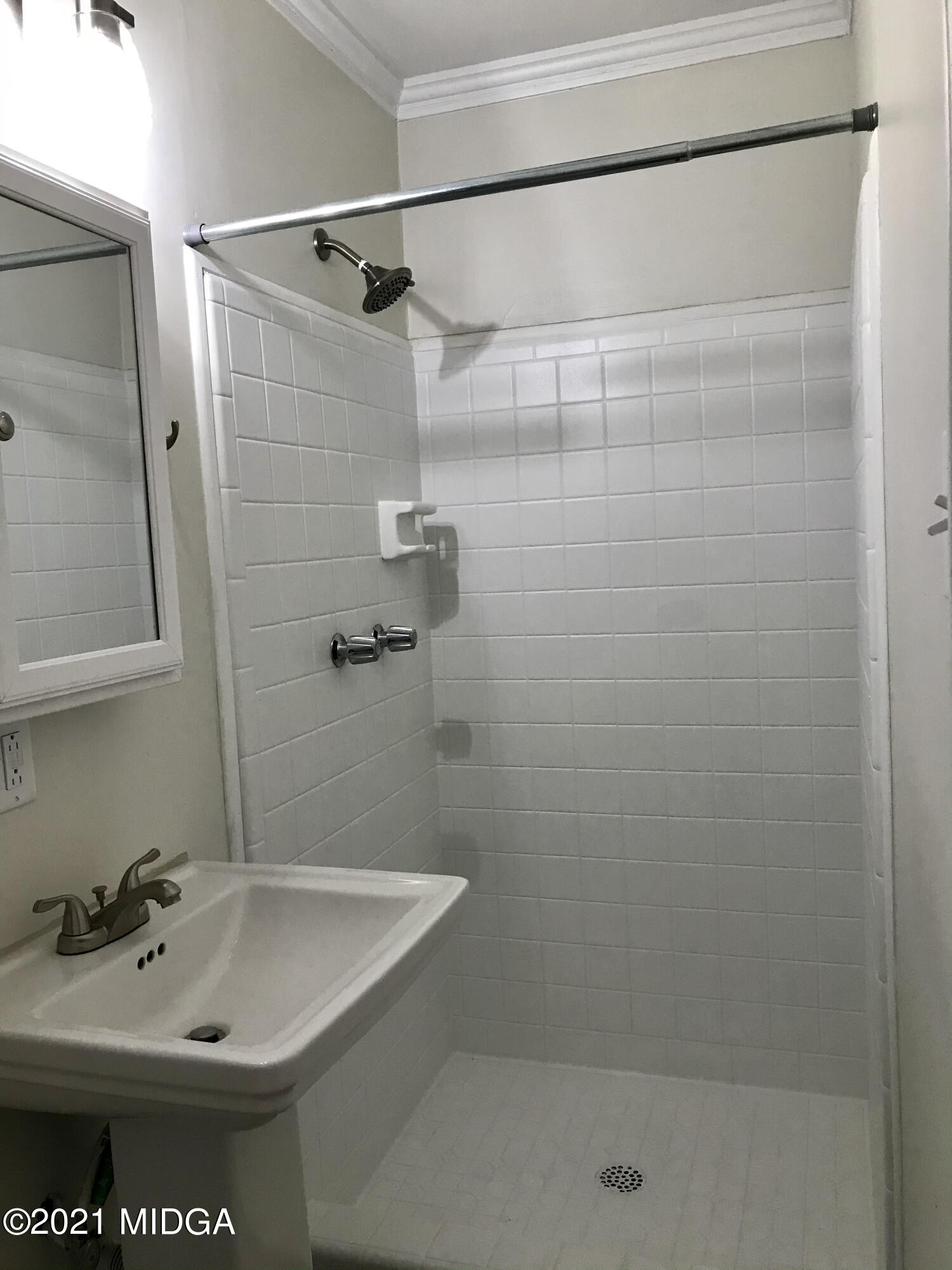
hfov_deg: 49.7
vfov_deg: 63.4
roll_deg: +3.9
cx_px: 476
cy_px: 635
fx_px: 1027
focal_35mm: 28
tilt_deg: -4.9
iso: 40
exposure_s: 1/30
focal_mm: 3.99
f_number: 1.8
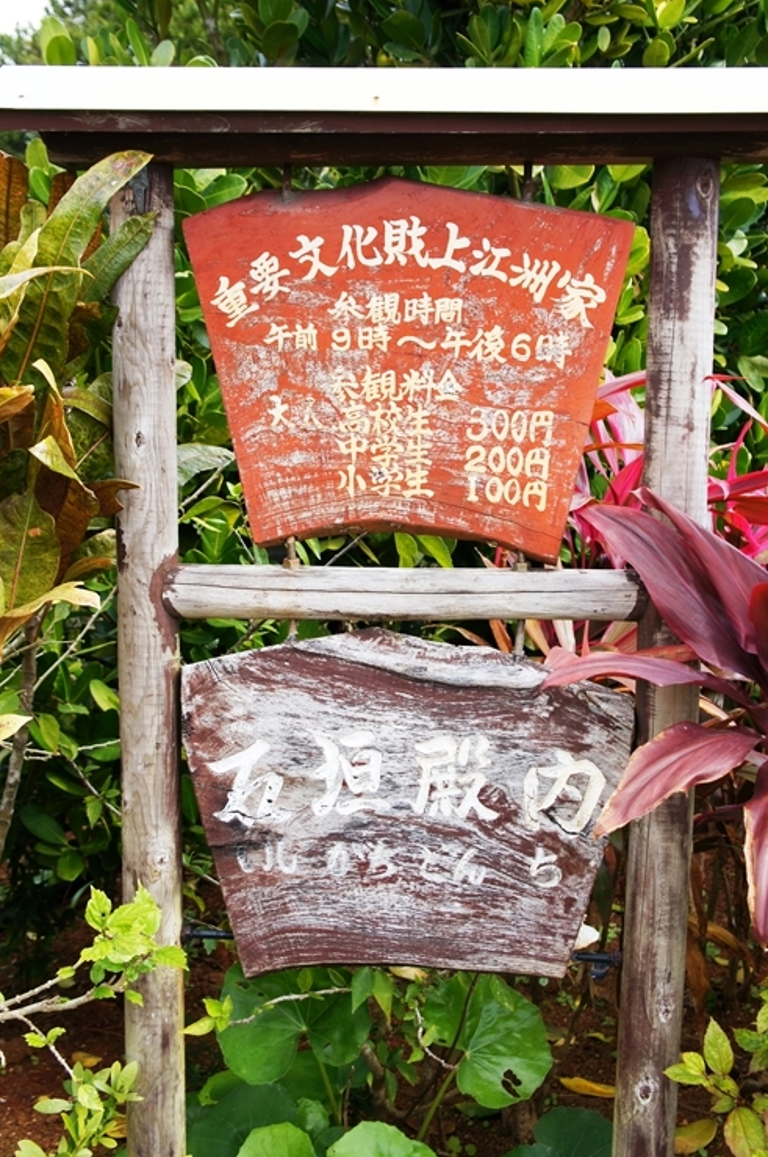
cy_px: 555
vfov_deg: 47.9
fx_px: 1301
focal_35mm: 41
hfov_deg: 32.9
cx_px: 379
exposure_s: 1/320
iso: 200
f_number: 5.6
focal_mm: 25
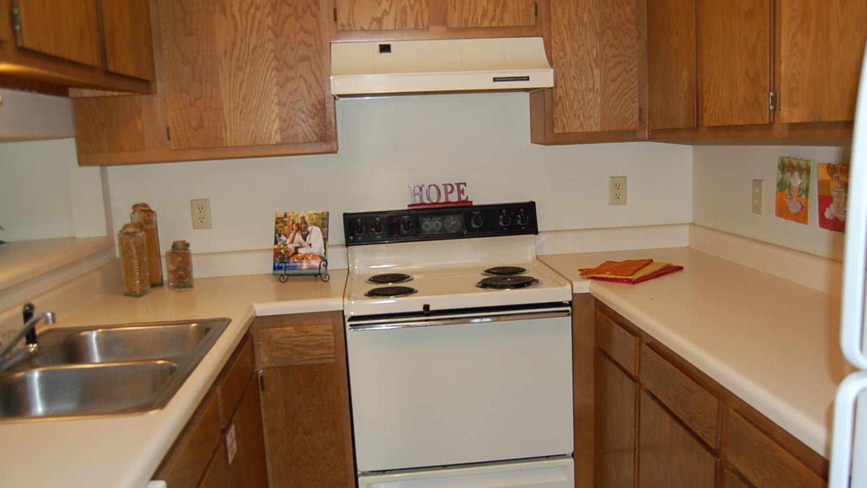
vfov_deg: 36.6
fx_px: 736
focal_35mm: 32
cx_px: 439
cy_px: 265
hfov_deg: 61.0
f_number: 3.8
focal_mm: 20
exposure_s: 1/60
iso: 400
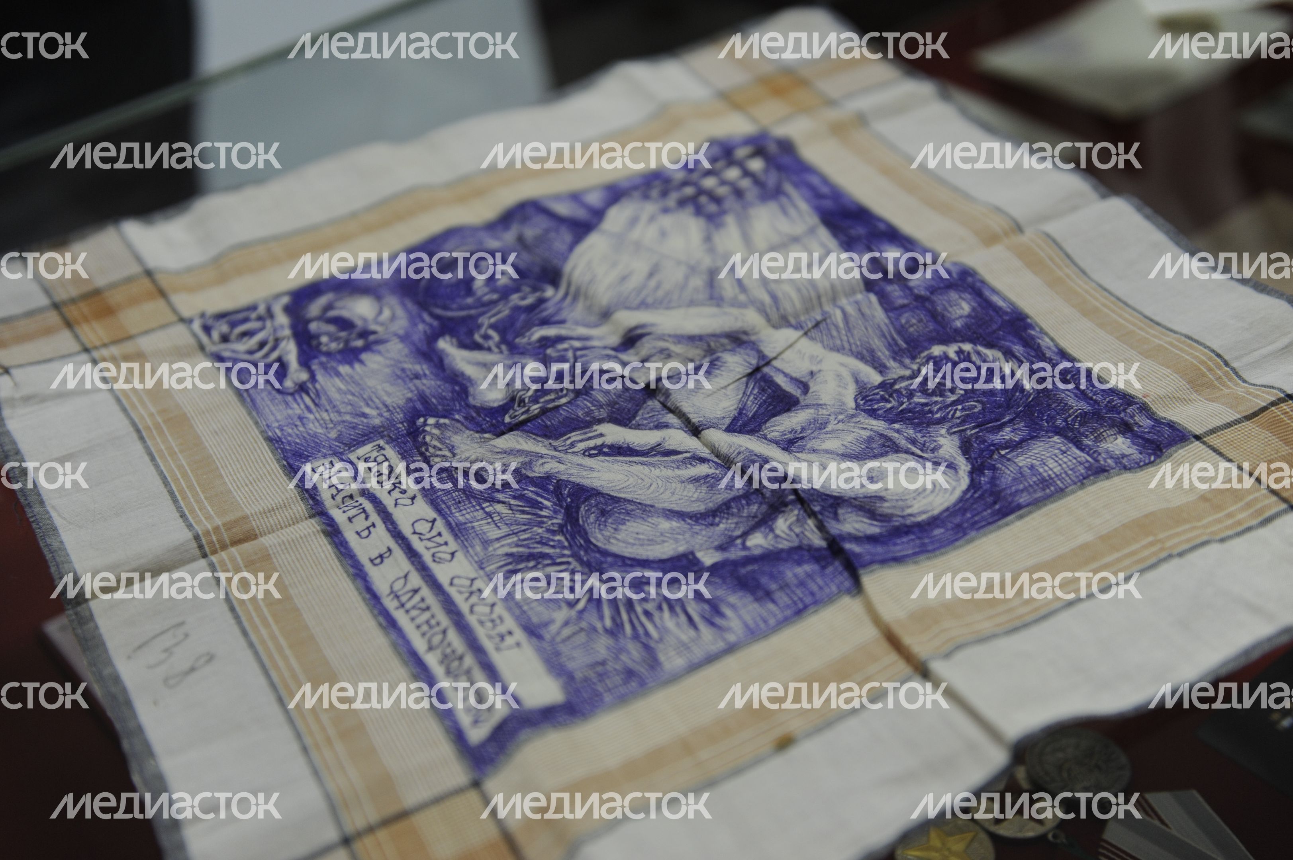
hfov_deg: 39.6
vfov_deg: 27.0
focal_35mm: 50
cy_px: 430
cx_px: 646
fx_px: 1795
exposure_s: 1/160
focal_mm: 50
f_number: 3.2
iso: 640
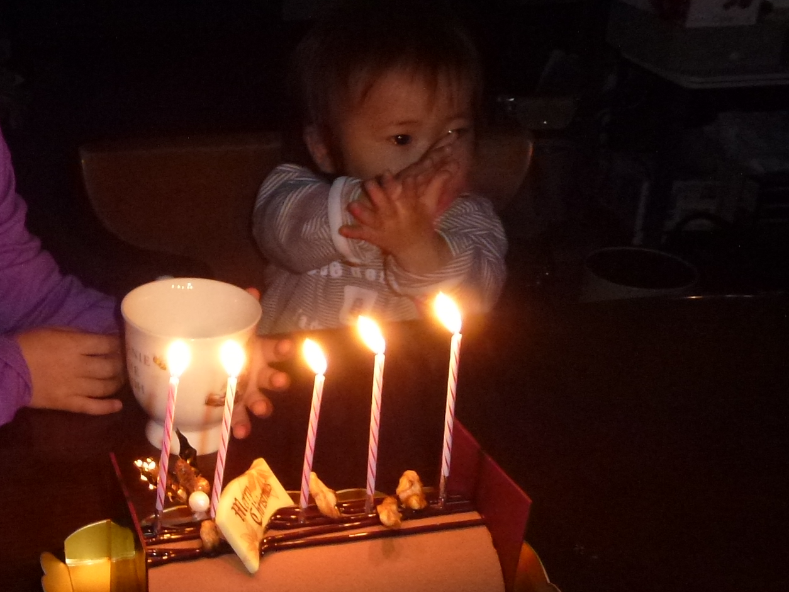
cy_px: 296
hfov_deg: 36.0
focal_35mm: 49
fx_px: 1117
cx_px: 47
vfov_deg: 29.7
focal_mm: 4.3
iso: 400
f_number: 3.3
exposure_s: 1/10
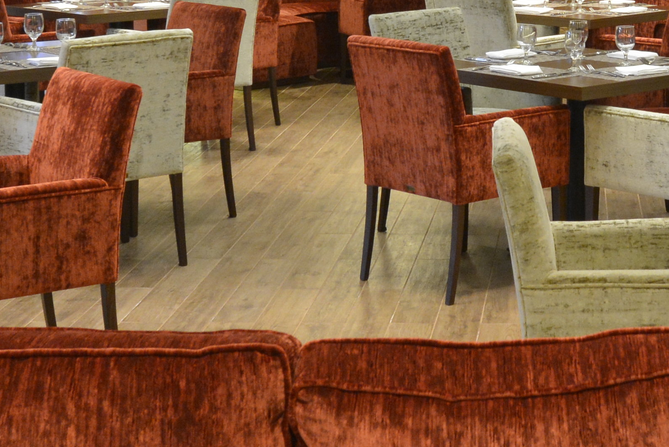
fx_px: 1710
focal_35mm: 92
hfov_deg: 21.8
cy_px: -40
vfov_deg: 14.5
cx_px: 550
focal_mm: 20
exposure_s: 1/5
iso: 1250
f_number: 8
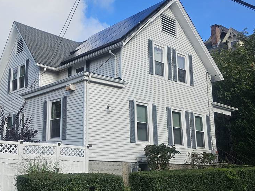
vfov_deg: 35.9
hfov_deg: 44.3
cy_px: 107
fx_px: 295
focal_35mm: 40
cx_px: 48
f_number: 1.7
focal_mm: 6.3
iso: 10
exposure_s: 1/724
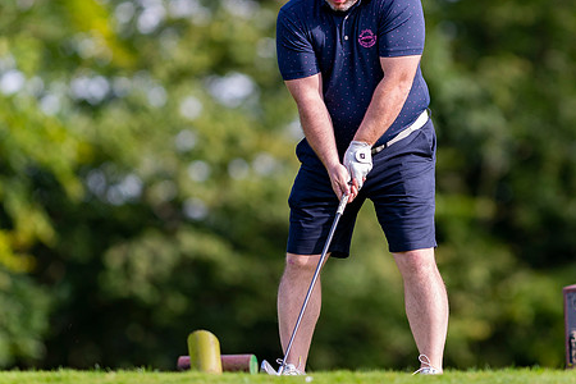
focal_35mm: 580
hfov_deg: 3.6
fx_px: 9279
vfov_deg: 2.4
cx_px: 361
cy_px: 172
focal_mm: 300
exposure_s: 1/1000
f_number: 2.8
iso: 250
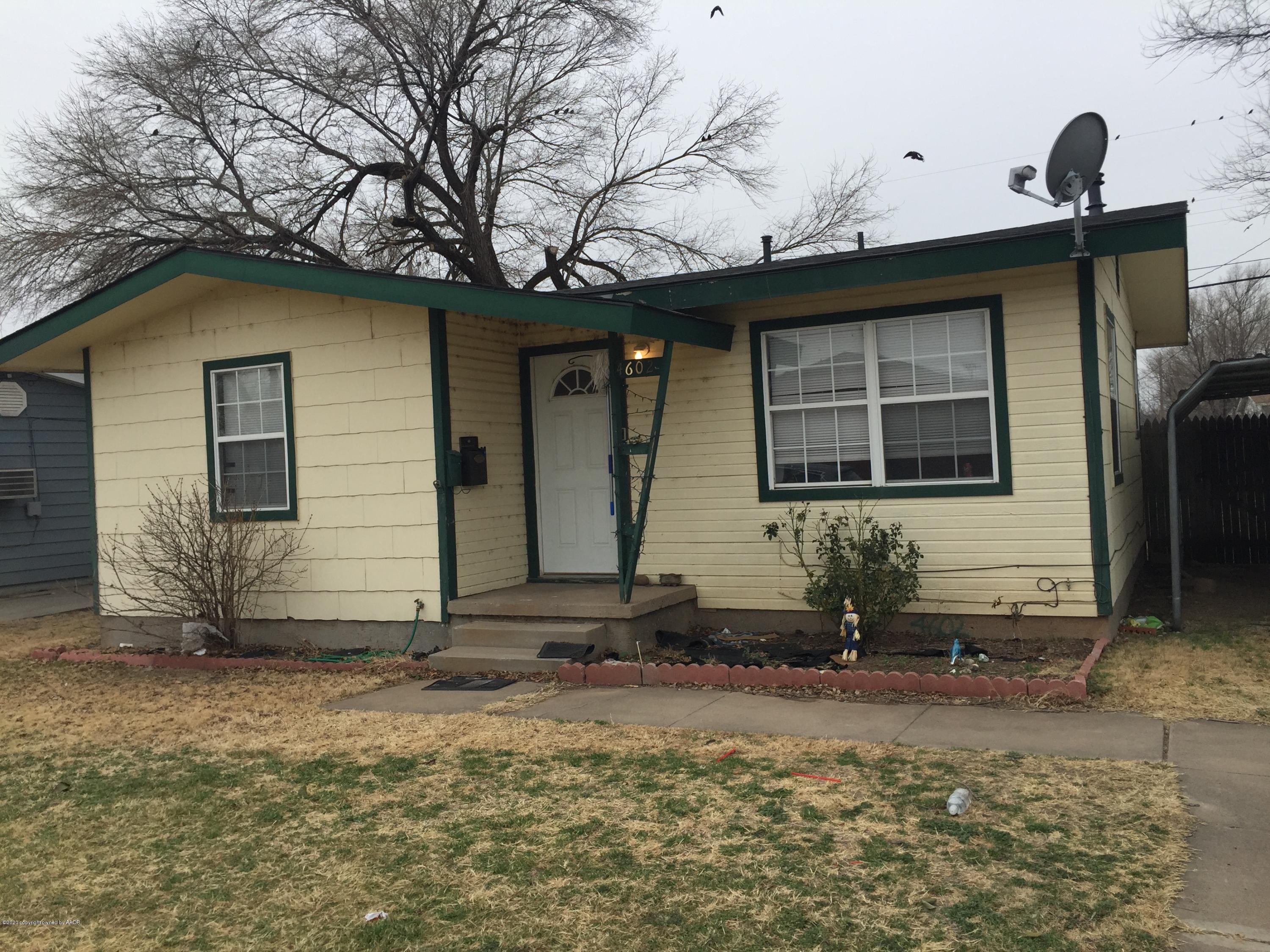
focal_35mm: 29
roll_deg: +1.4
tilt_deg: +0.3
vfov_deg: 48.2
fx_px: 1064
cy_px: 476
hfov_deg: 61.7
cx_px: 635
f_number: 2.2
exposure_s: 1/1319
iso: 32
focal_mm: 4.15
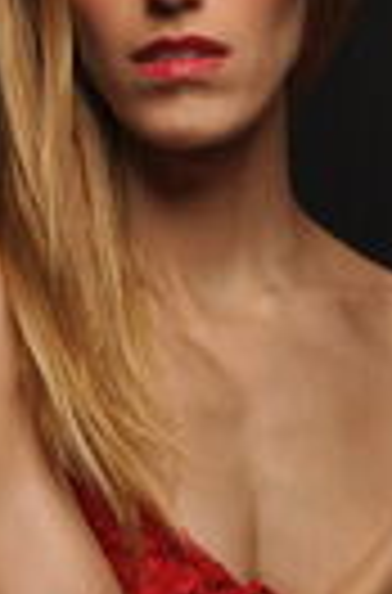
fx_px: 5926
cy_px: 904
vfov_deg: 5.7
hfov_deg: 3.8
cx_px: 198
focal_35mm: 360
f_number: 14
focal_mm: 50
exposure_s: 1/125
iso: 200
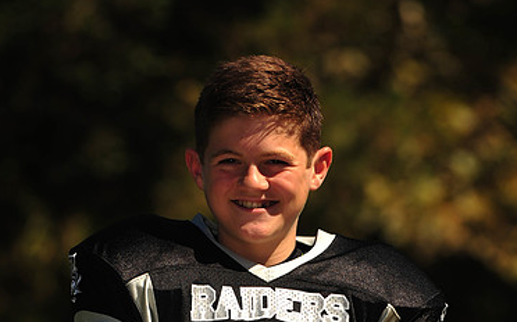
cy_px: 386
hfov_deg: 6.6
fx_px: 4478
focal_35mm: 318
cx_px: 261
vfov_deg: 4.1
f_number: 5
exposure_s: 1/1000
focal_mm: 200
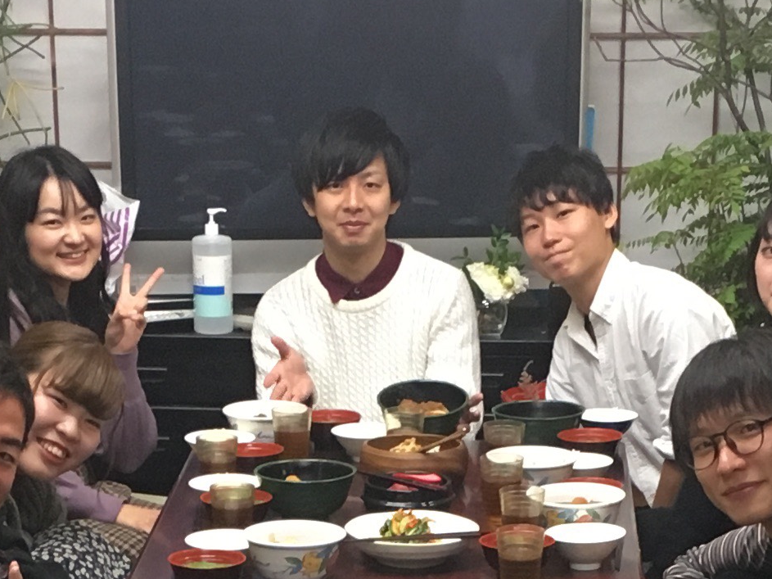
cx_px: 396
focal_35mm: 124
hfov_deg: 15.9
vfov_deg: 11.2
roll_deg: -0.7
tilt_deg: -23.9
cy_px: 998
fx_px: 2765
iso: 100
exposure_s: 1/30
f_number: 2.2
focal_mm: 4.15
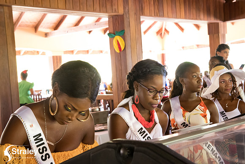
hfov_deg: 35.6
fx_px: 381
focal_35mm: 56
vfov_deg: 24.2
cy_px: 82
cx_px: 122
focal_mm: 56
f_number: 8
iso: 4000
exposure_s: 1/25
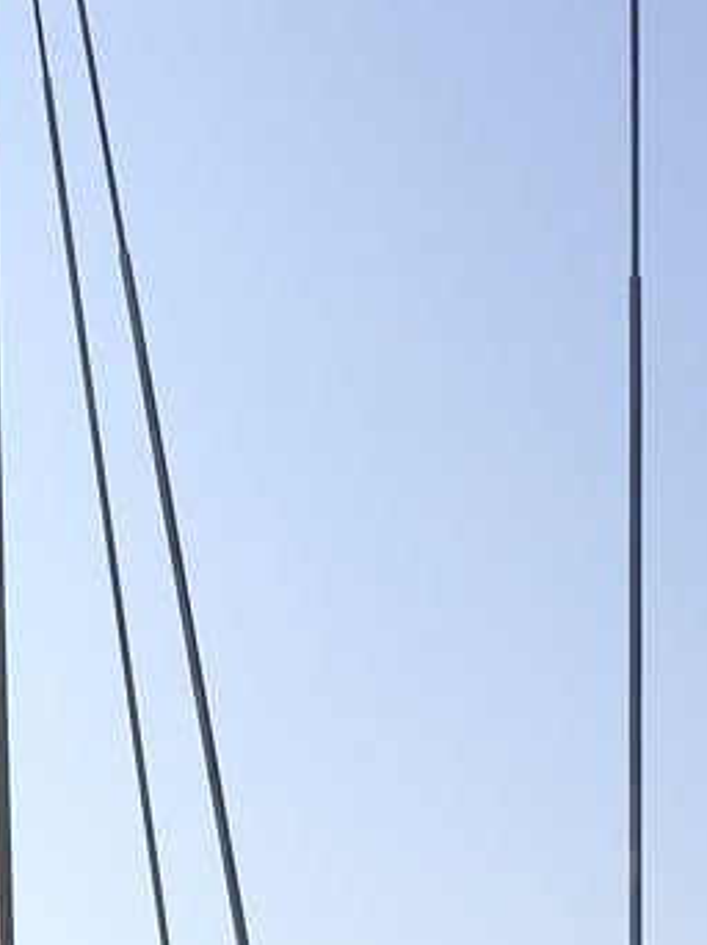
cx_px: 0
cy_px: 1227
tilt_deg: +5.9
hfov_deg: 11.2
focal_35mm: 131
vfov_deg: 14.4
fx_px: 3572
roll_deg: -0.5
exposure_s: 1/3205
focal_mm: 3.99
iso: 20
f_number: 1.8
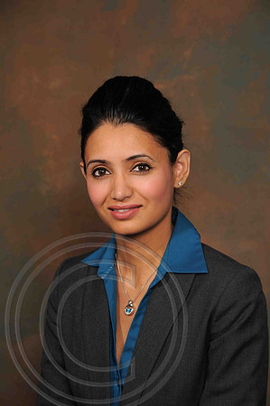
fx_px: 1268
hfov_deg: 12.2
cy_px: 203
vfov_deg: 18.2
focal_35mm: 112
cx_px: 135
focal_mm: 75
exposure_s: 1/80
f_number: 5.6
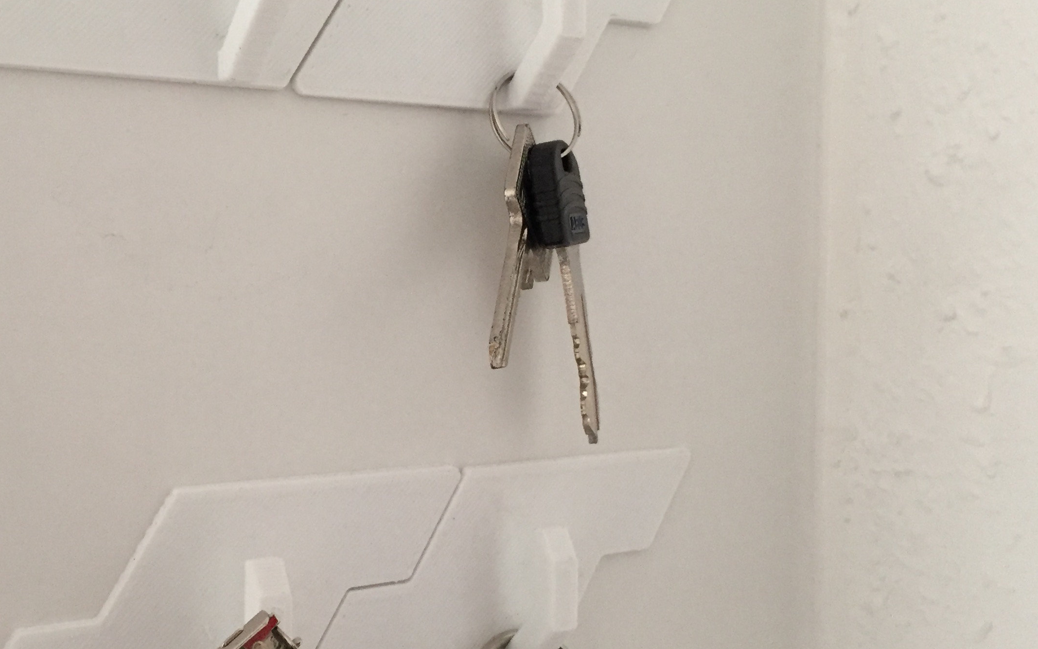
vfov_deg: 27.4
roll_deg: +1.9
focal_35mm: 47
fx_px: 1329
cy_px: 299
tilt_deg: -1.6
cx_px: 379
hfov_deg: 42.3
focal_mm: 4.15
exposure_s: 1/33
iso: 250
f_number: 2.2
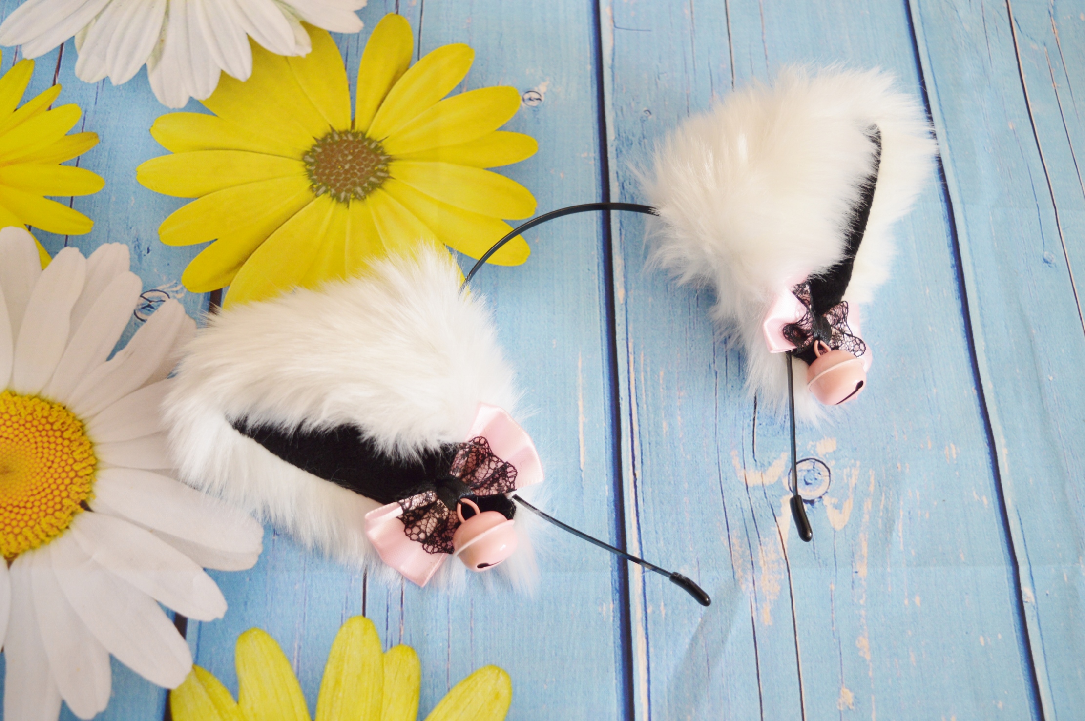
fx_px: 1174
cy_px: 360
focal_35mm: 39
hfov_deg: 49.6
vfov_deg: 34.1
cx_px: 542
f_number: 4.5
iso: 400
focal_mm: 26
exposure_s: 1/80
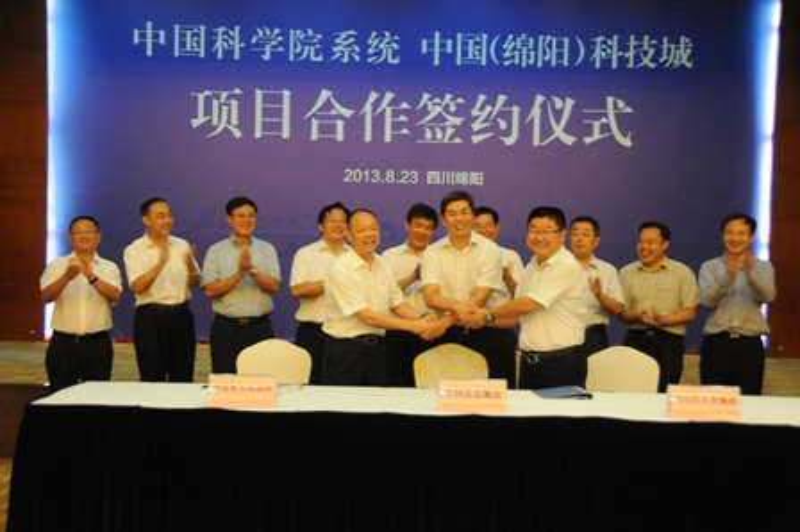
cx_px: 400
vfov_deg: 26.4
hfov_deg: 38.9
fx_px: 1132
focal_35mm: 51
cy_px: 266
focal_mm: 34
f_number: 4.2
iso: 2000
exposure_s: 1/30
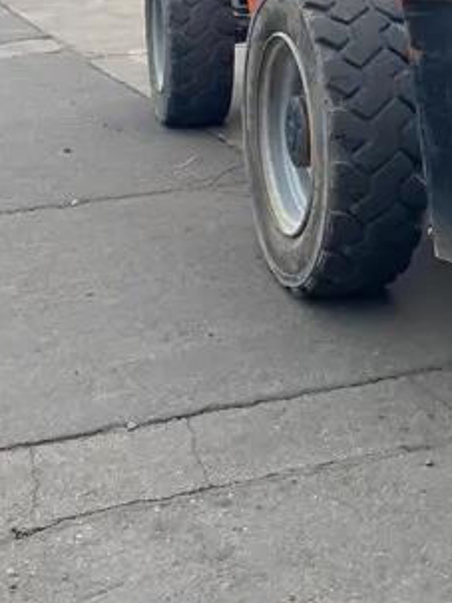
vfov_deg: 29.3
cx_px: 464
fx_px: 1098
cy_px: 47
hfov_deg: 22.3
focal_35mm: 63
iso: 32
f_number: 1.8
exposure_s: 1/1629
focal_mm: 4.25
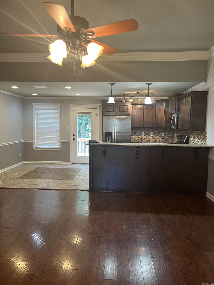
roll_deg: +0.8
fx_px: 214
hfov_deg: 53.1
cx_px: 107
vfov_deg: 67.3
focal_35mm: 26
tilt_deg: -4.4
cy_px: 142
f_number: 1.6
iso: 160
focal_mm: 5.1
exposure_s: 1/60
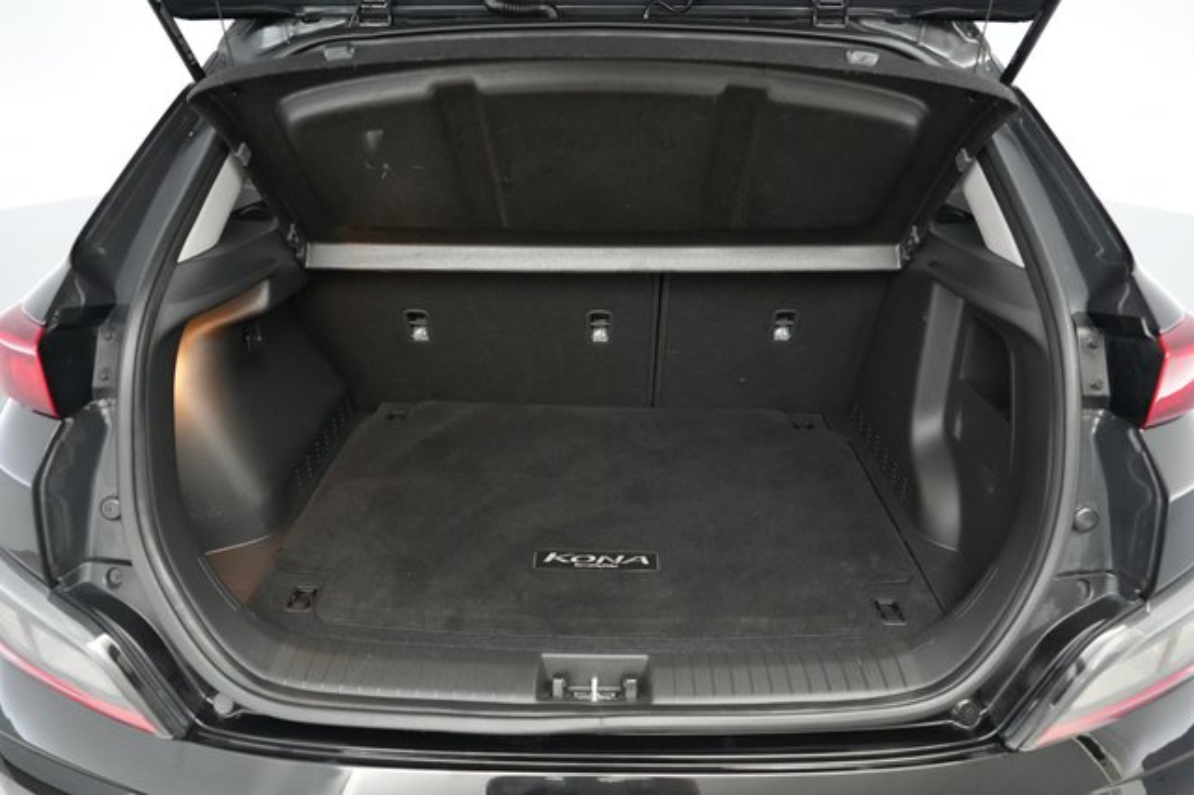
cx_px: 597
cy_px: 398
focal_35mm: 24
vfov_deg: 53.1
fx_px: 796
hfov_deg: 73.8
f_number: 2.8
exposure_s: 1/160
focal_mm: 24
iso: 10000
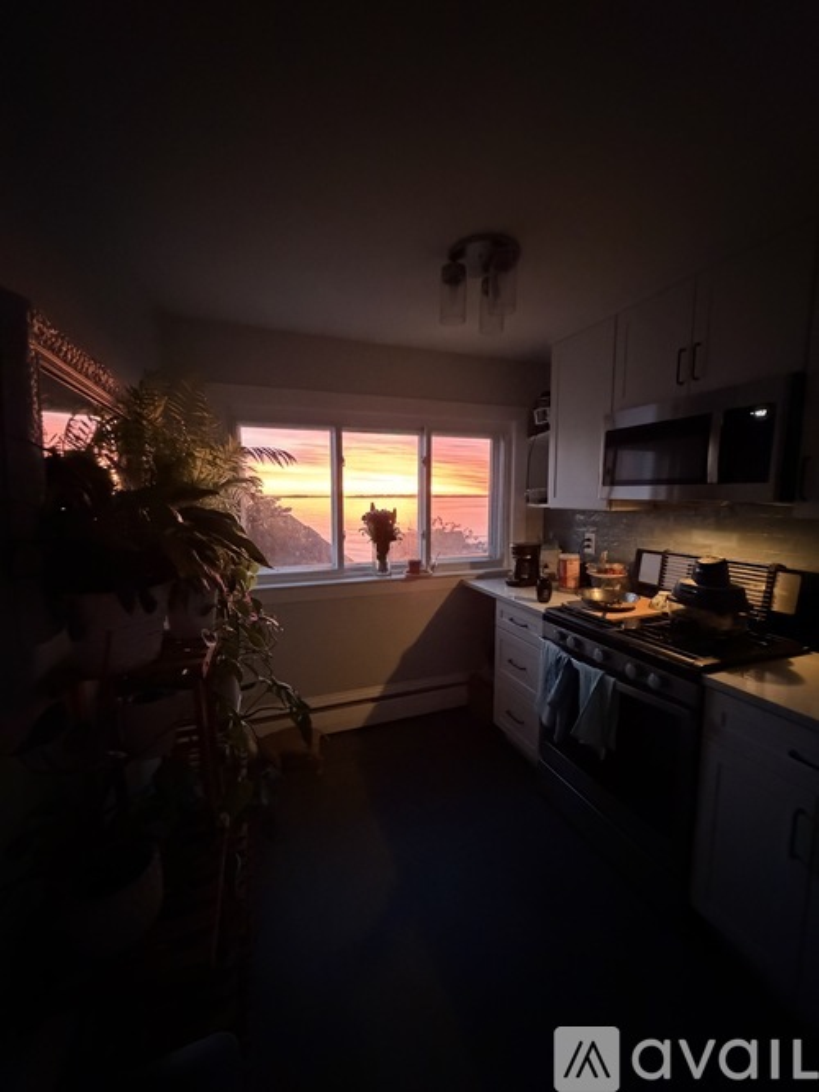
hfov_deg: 85.7
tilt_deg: -5.8
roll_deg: +0.3
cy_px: 546
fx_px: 442
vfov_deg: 102.1
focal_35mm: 14
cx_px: 410
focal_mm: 2.22
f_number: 2.2
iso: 3200
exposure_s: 1/30
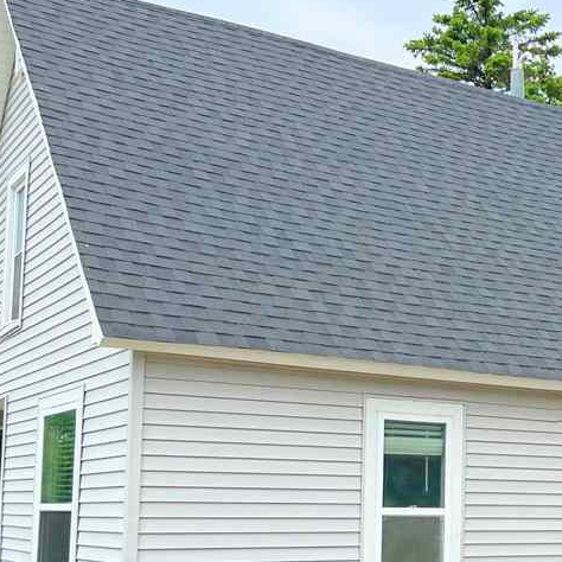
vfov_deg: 27.3
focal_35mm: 62
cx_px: 526
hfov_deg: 26.6
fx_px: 1139
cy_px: 429
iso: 50
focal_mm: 5.7
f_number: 1.5
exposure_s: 1/2841
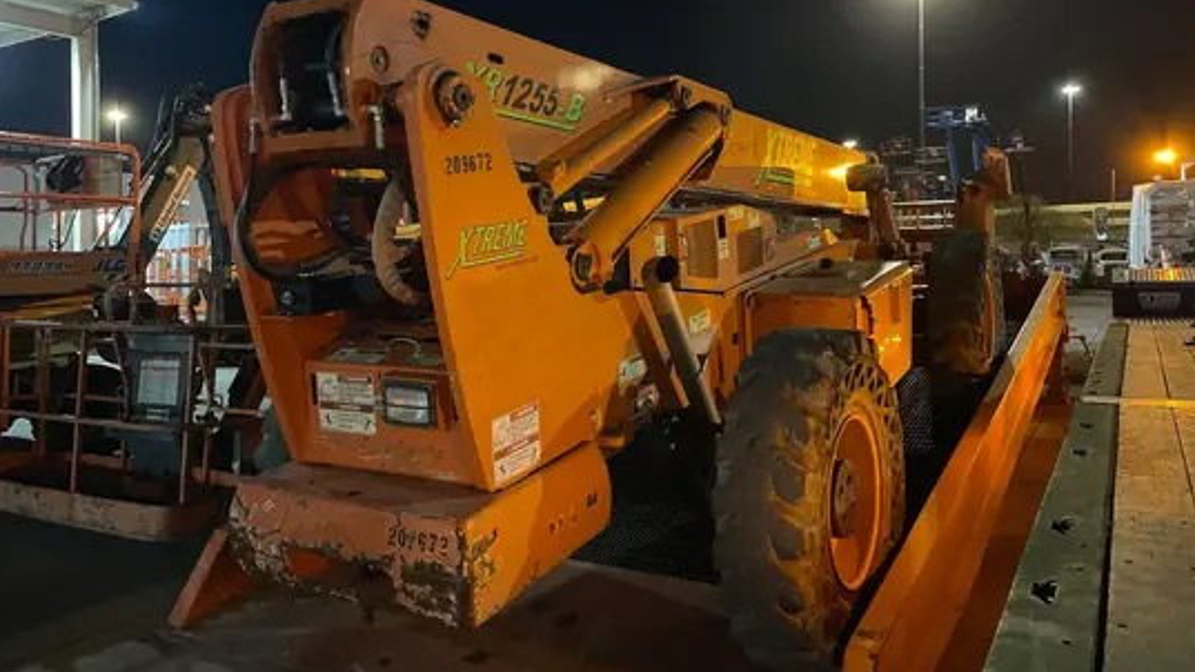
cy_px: 241
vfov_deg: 39.8
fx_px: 919
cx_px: 587
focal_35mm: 29
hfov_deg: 66.1
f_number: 1.6
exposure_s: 1/20
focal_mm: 4.2
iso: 1000
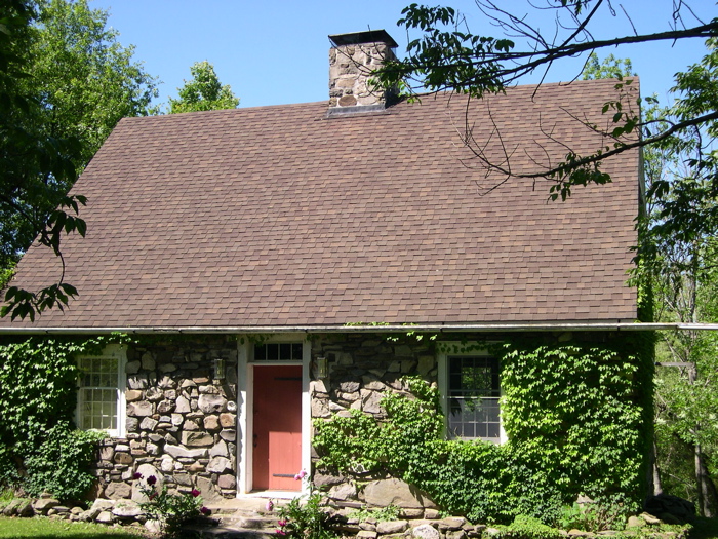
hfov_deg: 40.4
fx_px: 975
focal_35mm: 47
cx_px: 359
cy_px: 270
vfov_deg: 30.9
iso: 100
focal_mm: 10.1
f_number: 3.1
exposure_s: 1/515
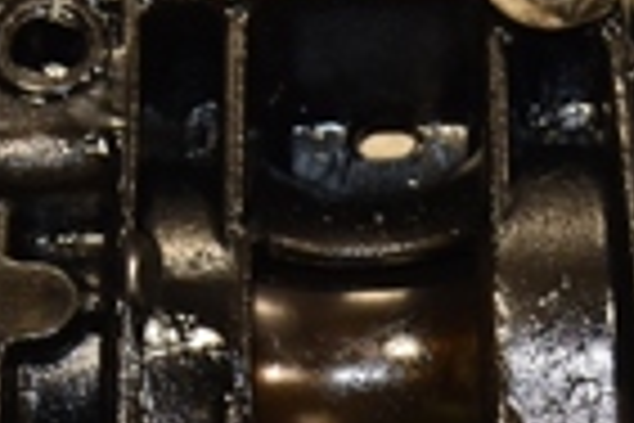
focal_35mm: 218
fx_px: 3839
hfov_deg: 9.4
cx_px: 594
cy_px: 621
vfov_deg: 6.2
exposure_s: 1/200
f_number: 5.6
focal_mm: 32
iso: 800
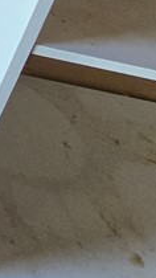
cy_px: -217
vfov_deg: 21.1
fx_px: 508
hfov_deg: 8.5
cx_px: -448
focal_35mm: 69
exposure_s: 1/100
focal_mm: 2.2
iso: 500
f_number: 2.2
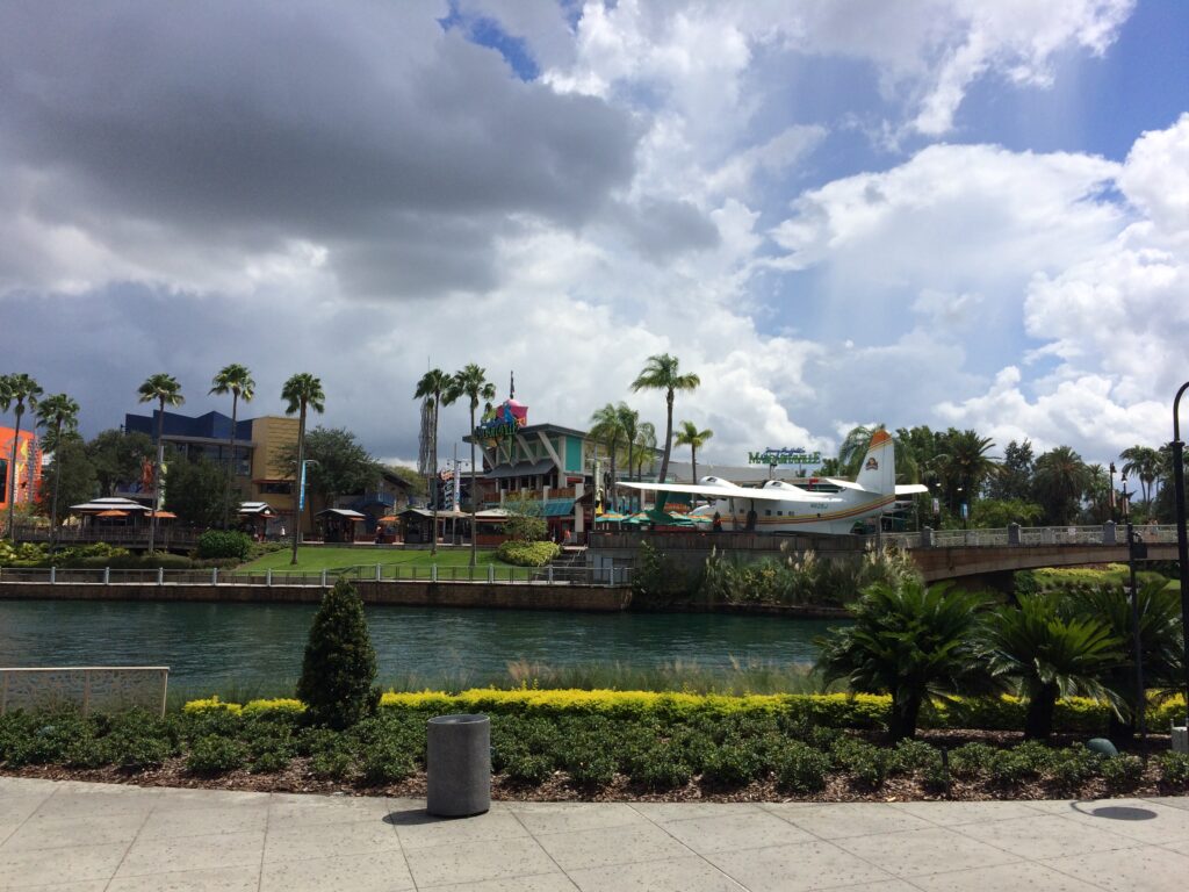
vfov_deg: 48.2
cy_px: 446
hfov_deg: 61.7
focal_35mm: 29
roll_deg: +0.4
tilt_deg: +5.3
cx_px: 594
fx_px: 996
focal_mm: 4.15
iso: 40
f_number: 2.2
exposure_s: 1/4566
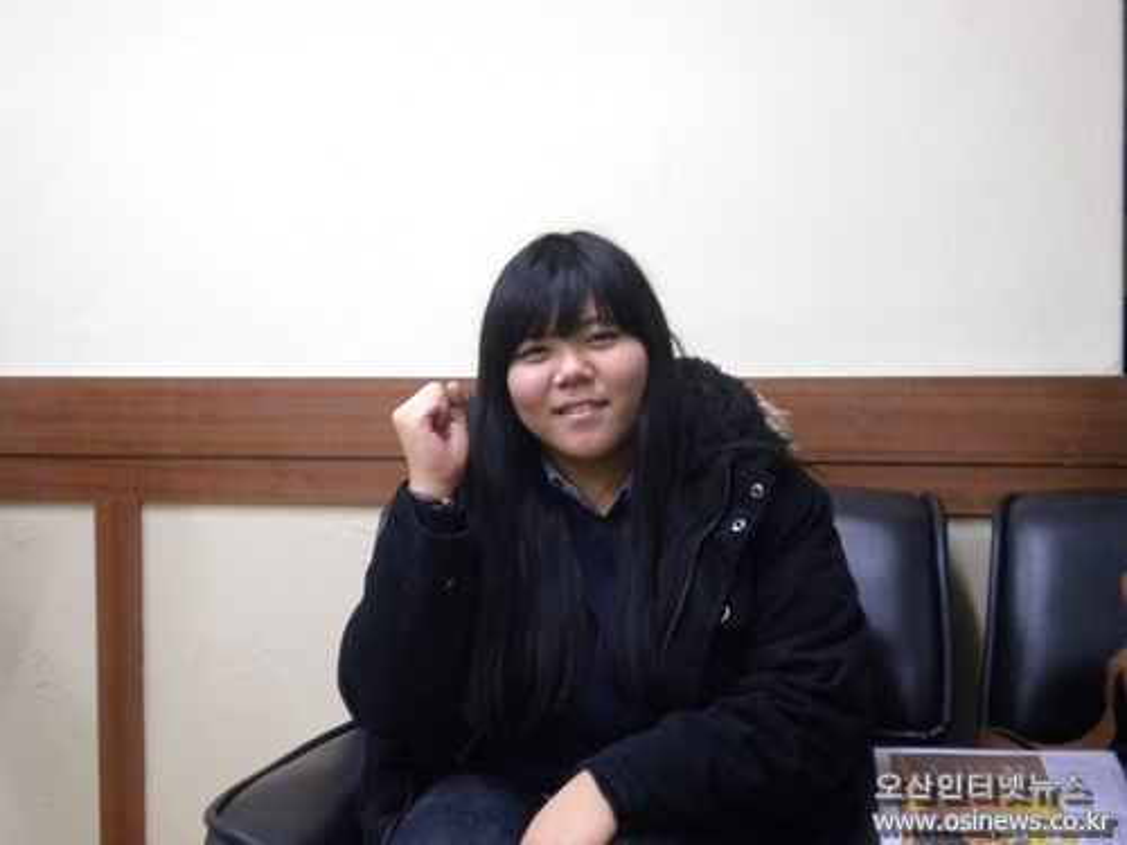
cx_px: 564
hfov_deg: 36.8
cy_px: 422
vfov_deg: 28.0
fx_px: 1693
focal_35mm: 52
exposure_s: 1/24.1
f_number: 3.9
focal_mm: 9.3
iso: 400
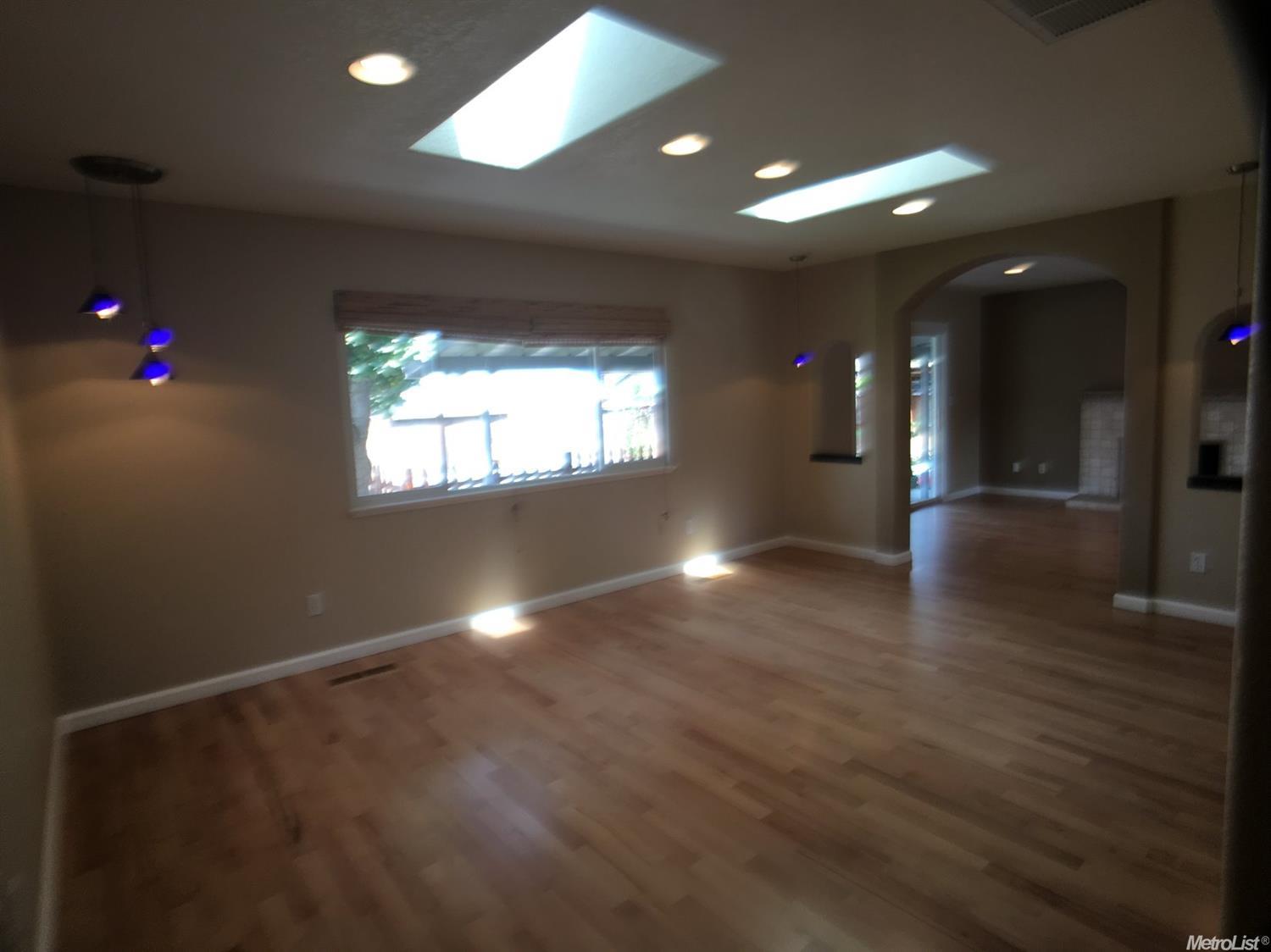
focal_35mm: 29
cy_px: 476
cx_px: 636
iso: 25
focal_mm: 4.15
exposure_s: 1/40
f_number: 2.2
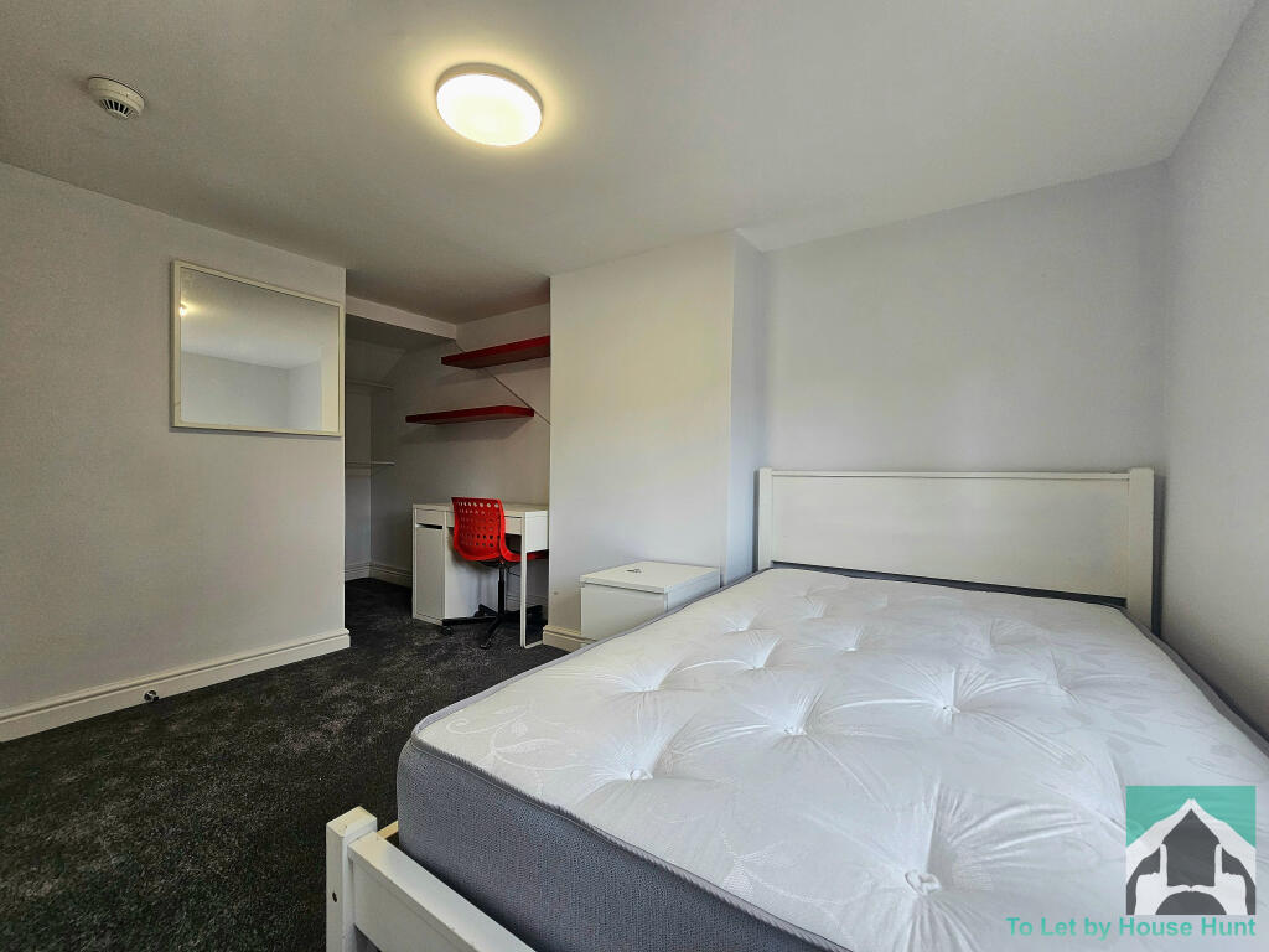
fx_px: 477
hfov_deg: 106.2
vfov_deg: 89.9
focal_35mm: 13
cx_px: 634
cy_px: 476
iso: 160
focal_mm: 2.2
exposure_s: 1/192
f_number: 2.2
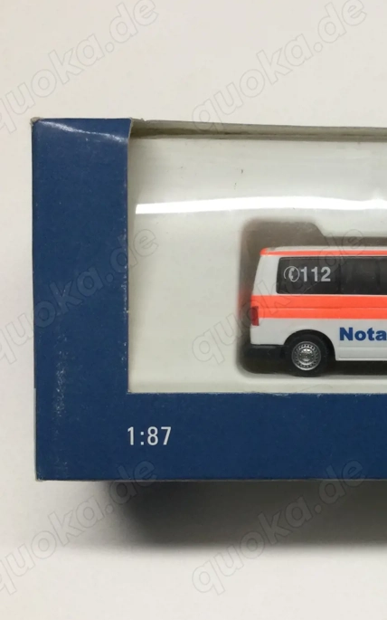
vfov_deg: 41.8
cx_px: 387
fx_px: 810
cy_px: 307
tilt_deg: -64.5
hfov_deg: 25.5
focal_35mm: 48
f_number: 2.4
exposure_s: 1/33
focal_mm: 3.3
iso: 32
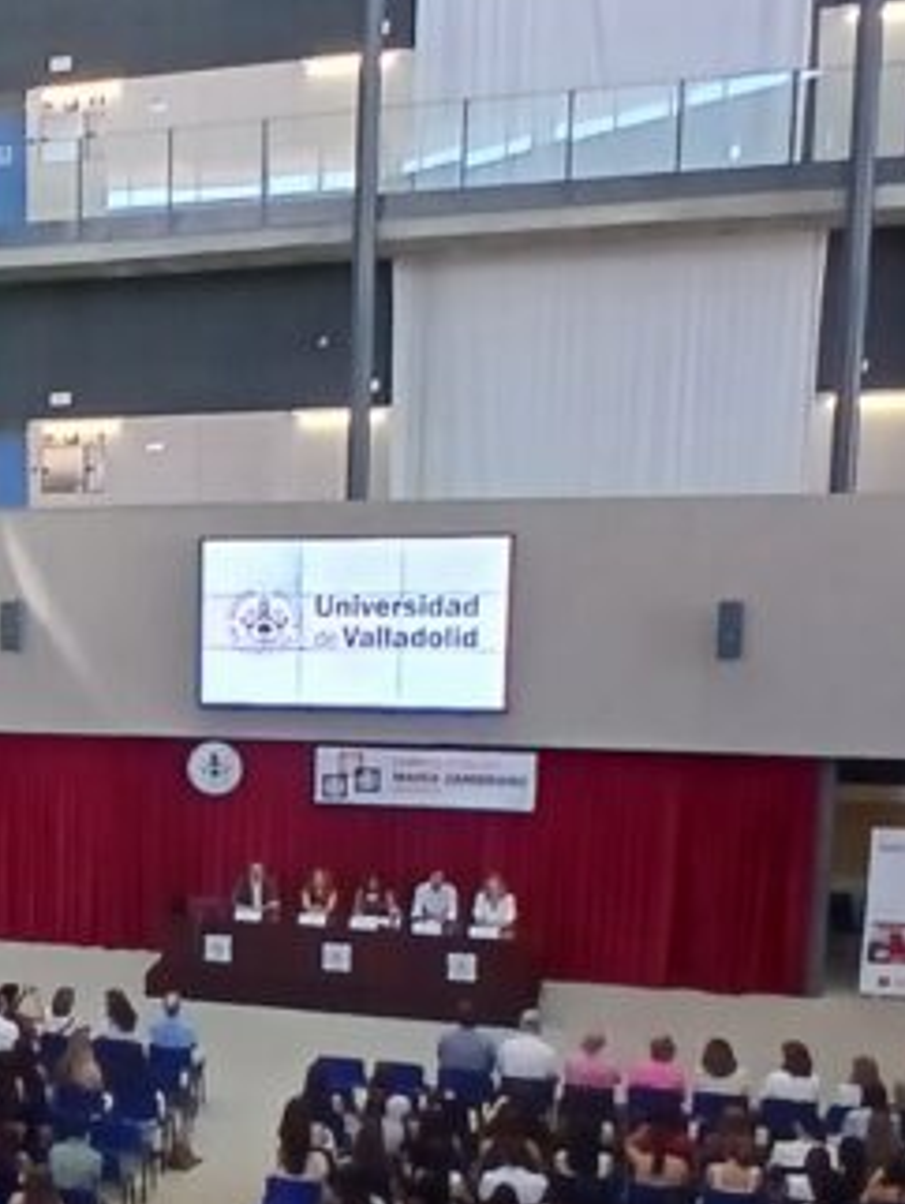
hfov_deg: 24.5
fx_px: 1880
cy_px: 804
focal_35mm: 54
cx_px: -187
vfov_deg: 35.2
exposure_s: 1/33.3
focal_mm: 1.4
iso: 100
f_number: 2.2
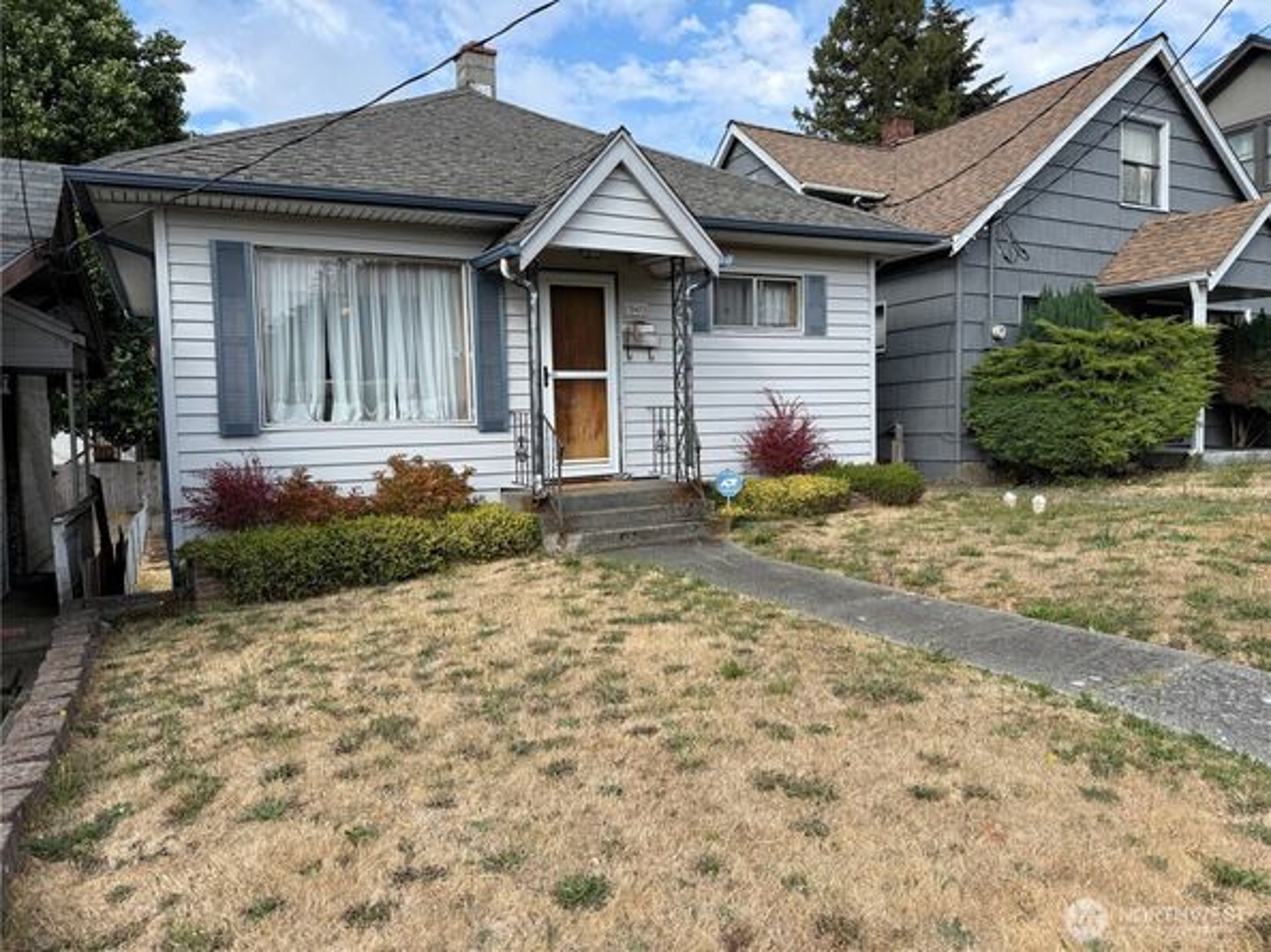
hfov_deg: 71.6
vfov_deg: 56.8
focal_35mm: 24
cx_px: 636
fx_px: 881
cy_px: 476
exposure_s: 1/2525
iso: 80
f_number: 1.78
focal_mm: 6.76
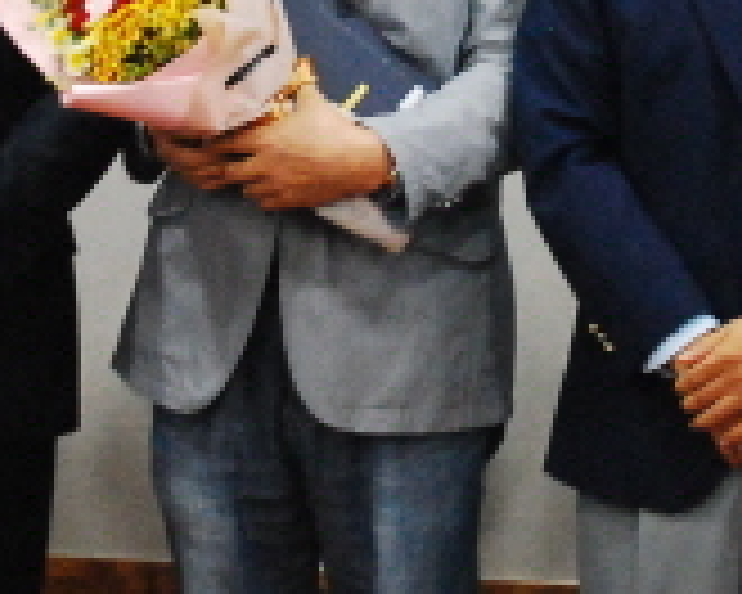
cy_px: -70
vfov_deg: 8.3
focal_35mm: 185
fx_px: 4062
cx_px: 522
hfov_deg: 10.4
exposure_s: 1/60
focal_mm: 31
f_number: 6.3
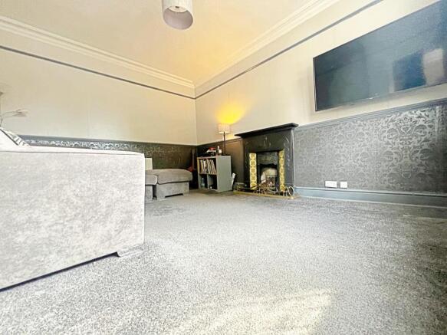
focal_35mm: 13
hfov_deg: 106.2
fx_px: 168
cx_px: 224
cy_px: 168
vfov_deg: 89.9
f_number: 1.8
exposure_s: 1/60
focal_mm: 1.57
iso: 250
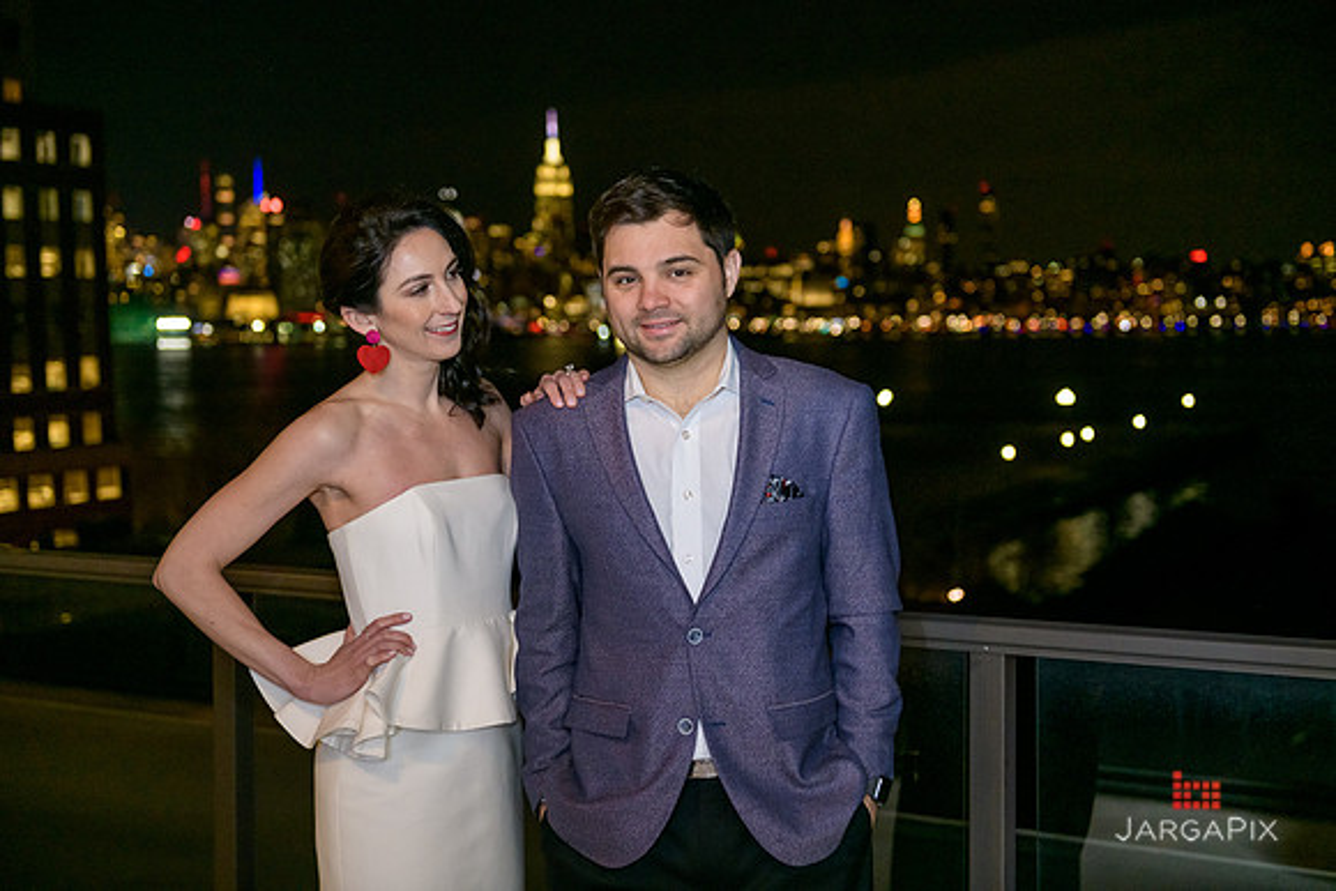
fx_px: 1782
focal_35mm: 48
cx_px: 668
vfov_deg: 28.1
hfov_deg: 41.1
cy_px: 446
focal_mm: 48
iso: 1600
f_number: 3.2
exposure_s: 1/125
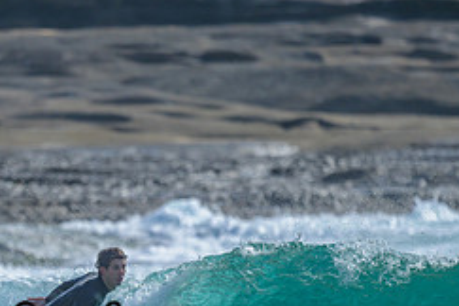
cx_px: 93
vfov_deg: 0.7
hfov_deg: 1.1
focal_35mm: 1908
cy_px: 314
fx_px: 24325
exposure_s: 1/2000
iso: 200
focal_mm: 800
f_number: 6.3
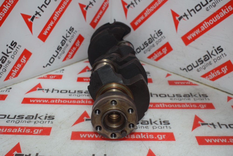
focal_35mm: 45
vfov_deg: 29.9
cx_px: 116
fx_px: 291
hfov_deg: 43.6
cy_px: 78
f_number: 5.6
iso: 800
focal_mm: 30
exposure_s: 1/125
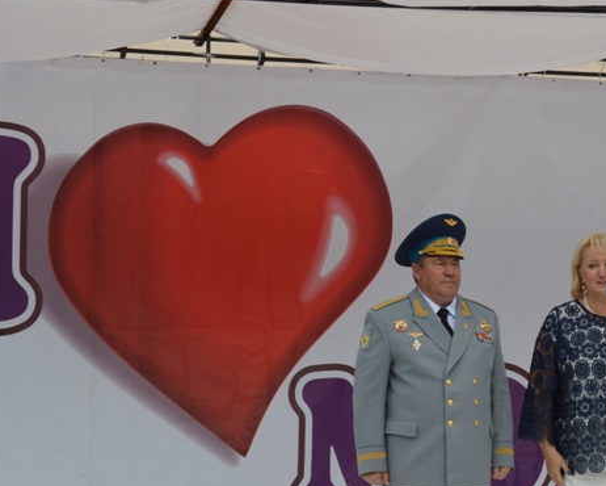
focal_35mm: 109
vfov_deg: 14.1
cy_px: 298
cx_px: 453
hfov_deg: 17.5
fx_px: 1956
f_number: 6.3
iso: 100
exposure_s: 1/160
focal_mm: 35
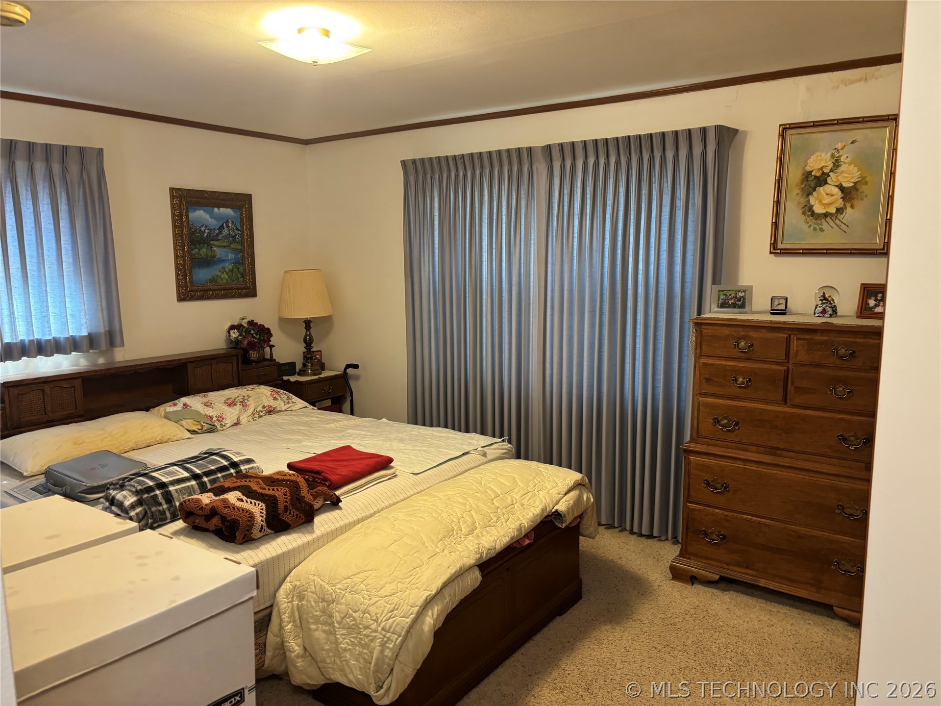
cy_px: 353
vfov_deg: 53.1
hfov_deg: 67.3
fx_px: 707
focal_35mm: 26
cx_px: 470
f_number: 1.6
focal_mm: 5.96
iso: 200
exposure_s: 1/60
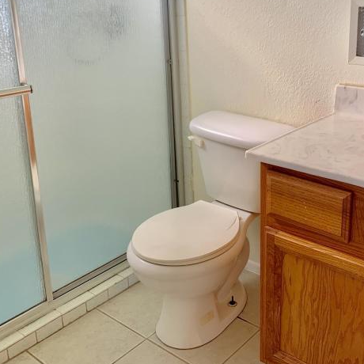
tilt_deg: -14.6
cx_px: 230
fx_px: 476
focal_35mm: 40
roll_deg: -0.3
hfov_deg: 41.5
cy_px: 138
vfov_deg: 41.6
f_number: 1.8
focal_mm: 4.25
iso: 40
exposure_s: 1/121
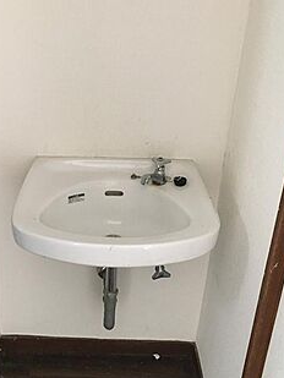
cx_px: 106
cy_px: 176
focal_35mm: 45
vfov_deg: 42.0
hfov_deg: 32.1
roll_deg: -2.0
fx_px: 492
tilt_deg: -25.4
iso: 200
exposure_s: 1/20
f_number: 2.2
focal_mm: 4.15
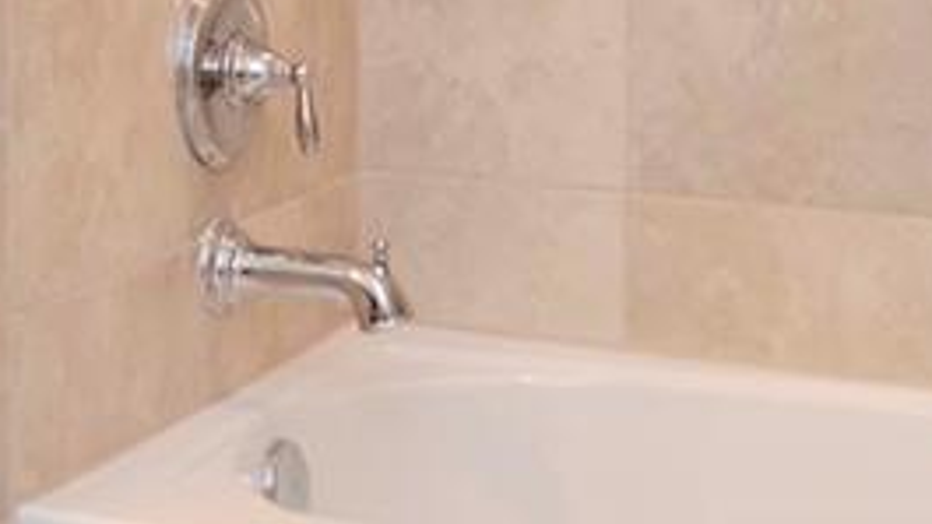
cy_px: -355
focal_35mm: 104
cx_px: 81
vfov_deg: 11.0
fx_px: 2574
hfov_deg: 20.1
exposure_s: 1/25
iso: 800
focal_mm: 11
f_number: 7.1
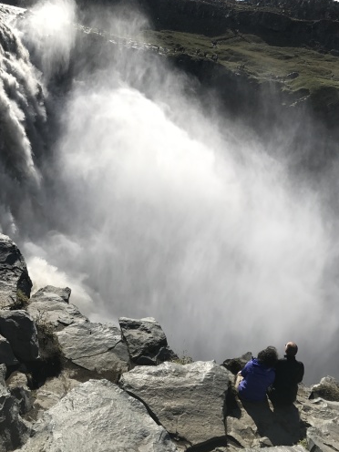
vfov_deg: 58.3
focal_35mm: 31
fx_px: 405
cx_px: 159
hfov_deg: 45.4
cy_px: 239
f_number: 1.8
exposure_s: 1/4000
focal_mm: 3.99
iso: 20
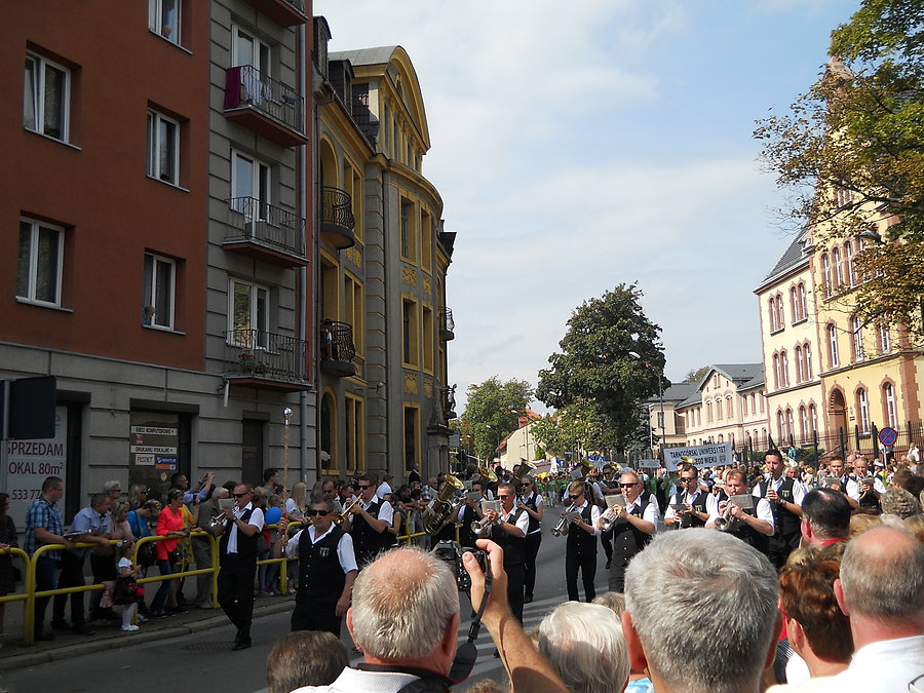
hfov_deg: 45.8
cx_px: 462
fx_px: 1094
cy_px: 346
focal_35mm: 41
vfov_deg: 35.1
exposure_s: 1/320
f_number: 5.5
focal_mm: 6.72
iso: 80
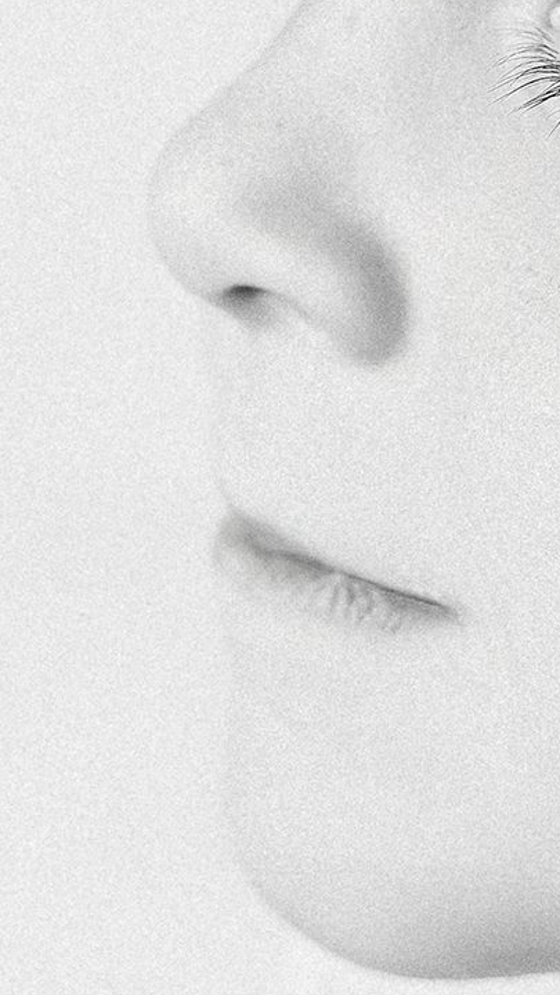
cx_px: 564
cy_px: 300
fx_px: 2558
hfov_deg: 12.3
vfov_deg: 21.9
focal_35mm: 97
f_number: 2.8
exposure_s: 1/160
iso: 100
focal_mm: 37
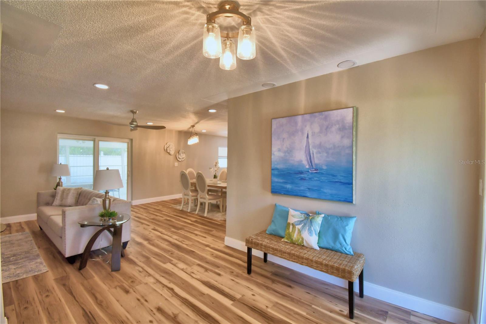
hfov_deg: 100.4
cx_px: 243
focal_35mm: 15
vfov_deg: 77.3
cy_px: 162
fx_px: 202
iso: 400
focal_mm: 10
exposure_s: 1/125
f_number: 4.5
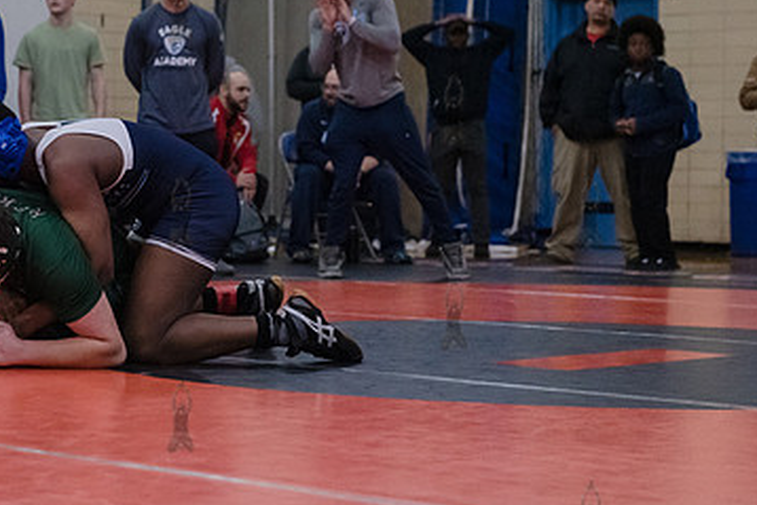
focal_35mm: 107
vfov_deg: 12.8
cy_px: 210
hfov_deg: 19.0
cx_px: 180
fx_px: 2251
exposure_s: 1/400
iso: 8000
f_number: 3.2
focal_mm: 66
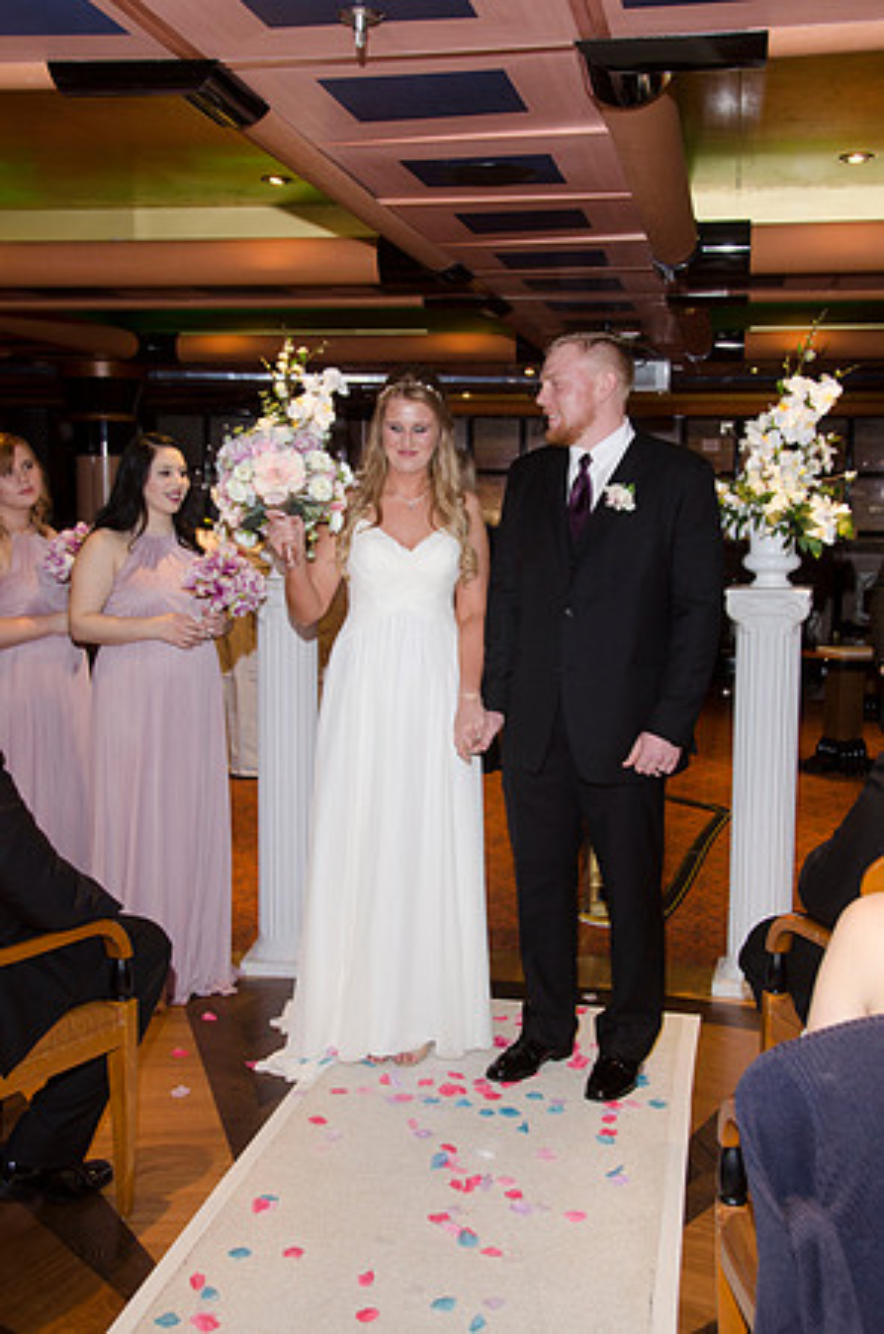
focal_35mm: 40
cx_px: 442
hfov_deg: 32.9
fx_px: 1499
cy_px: 667
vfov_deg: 48.0
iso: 400
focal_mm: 27
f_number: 5.6
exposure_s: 1/60
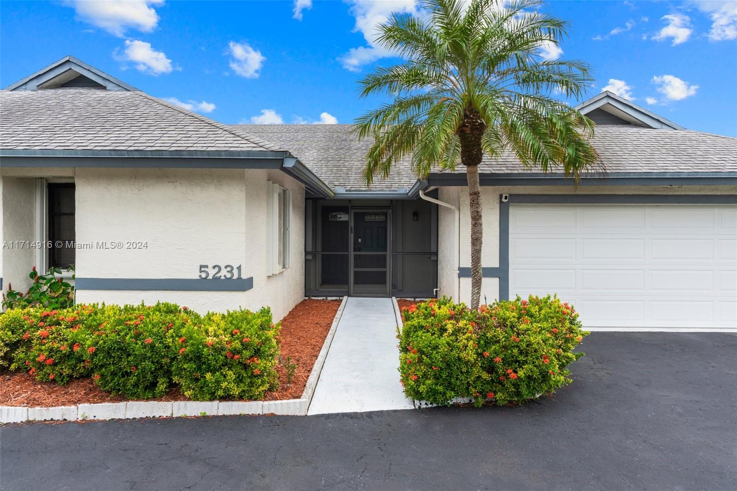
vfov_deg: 59.5
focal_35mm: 21
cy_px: 246
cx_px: 368
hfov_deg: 81.2
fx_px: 430
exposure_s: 1/15
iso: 200
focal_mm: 21
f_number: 11
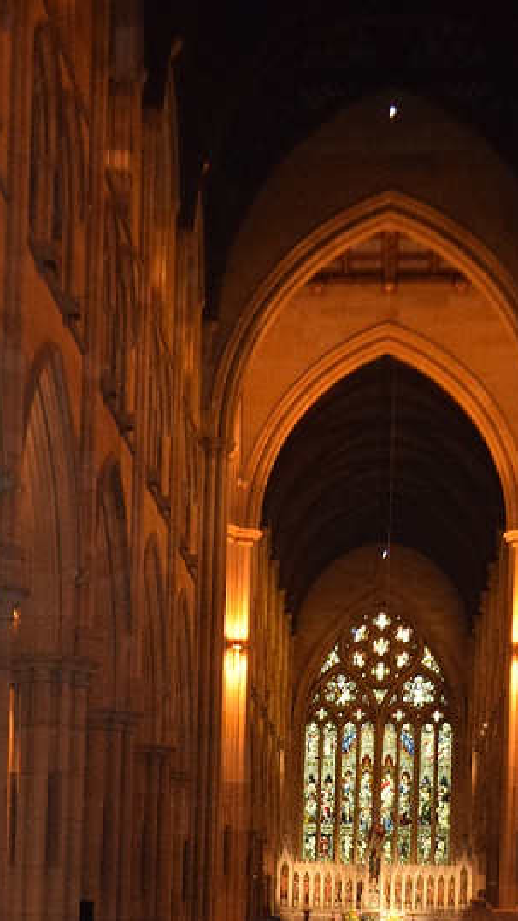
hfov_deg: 15.6
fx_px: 1881
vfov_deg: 25.7
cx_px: 130
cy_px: 984
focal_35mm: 77
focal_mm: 22
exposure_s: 1/60
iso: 3200
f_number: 3.8
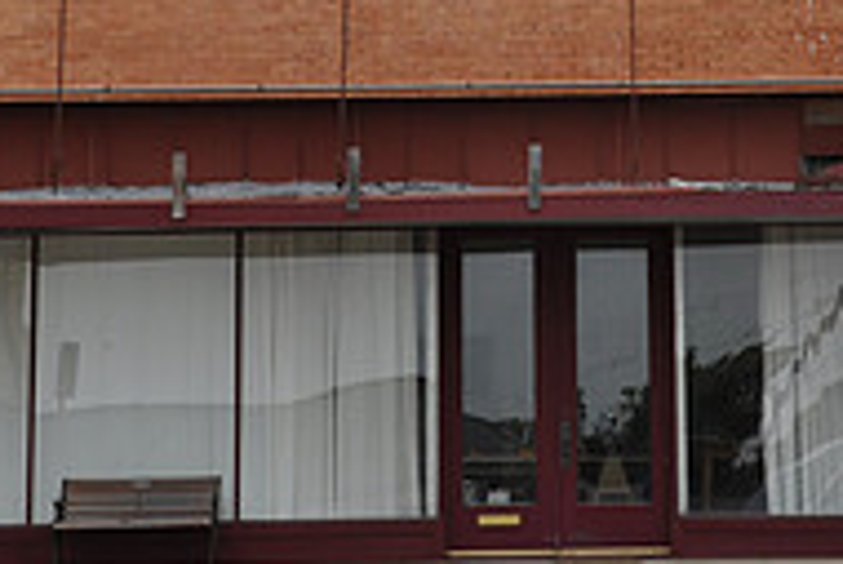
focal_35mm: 142
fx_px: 3316
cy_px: -109
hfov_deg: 14.5
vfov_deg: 9.6
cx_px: 586
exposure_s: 1/125
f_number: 13
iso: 200
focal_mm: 31
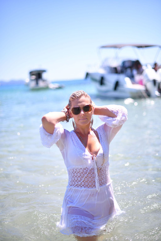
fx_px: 335
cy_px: 120
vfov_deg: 39.6
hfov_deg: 27.0
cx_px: 80
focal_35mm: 50
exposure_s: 1/3200
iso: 100
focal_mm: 50
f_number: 1.4
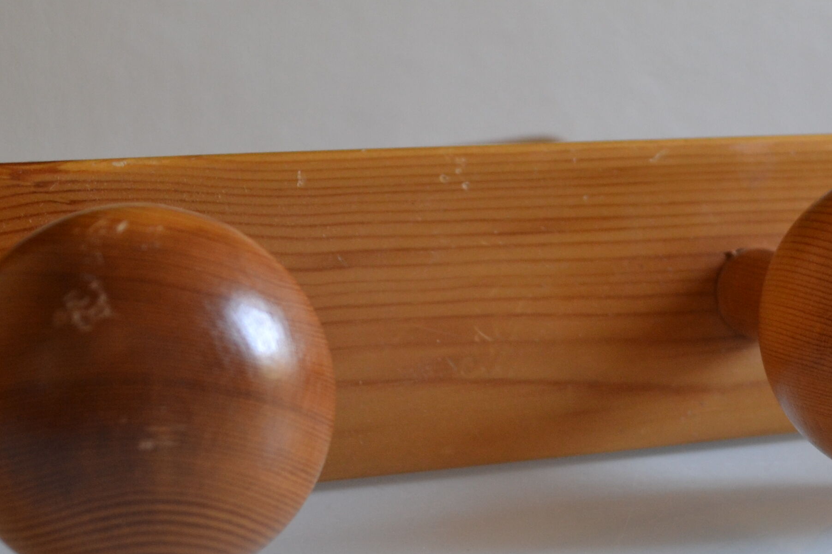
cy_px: 360
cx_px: 620
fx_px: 1595
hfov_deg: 28.8
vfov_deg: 19.7
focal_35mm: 69
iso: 400
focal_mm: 18
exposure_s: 1/50
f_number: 3.5
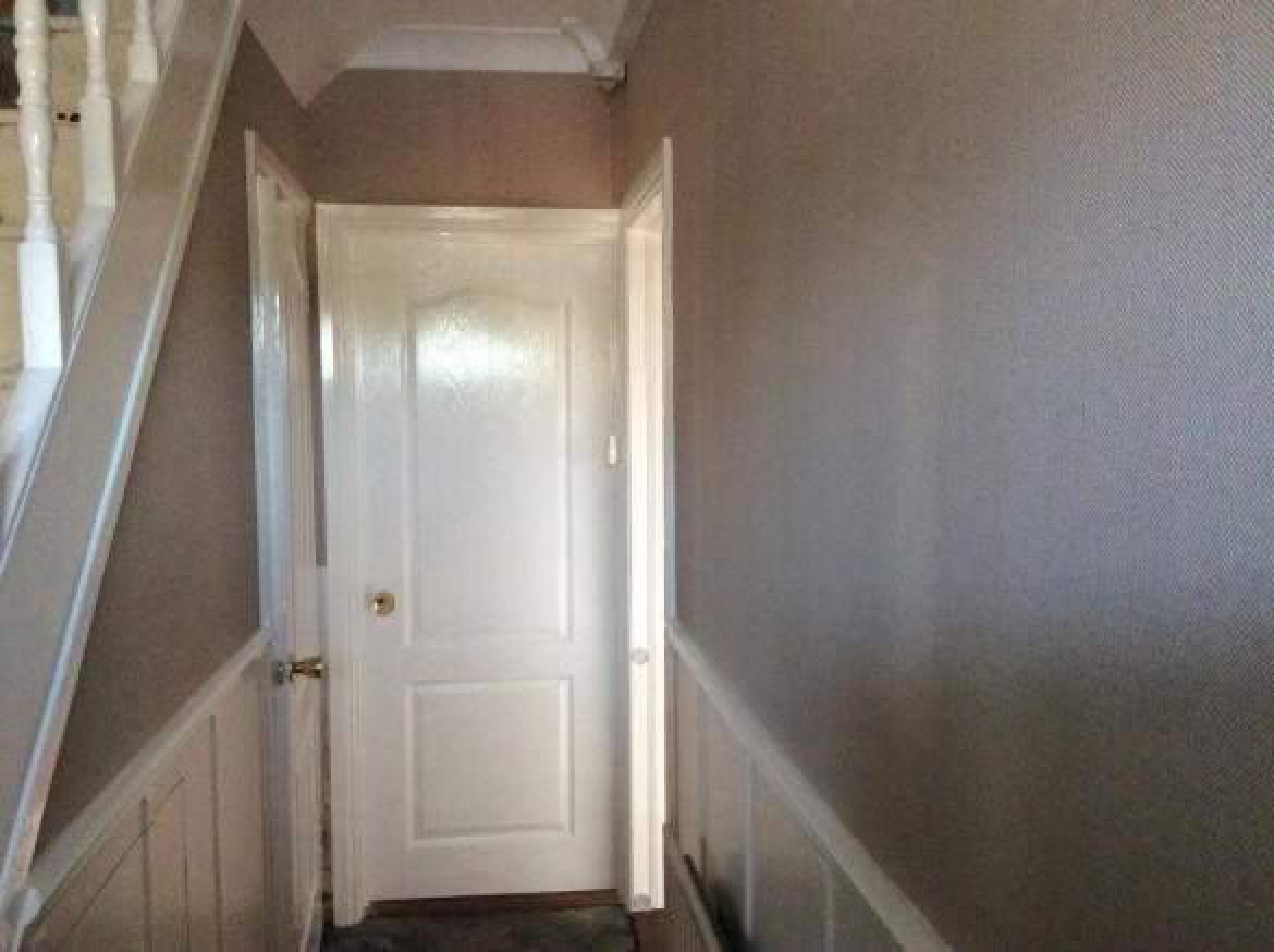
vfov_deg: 44.1
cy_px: 476
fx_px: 1176
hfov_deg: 56.9
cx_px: 637
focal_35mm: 32
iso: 200
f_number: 2.4
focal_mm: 3.3
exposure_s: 1/25
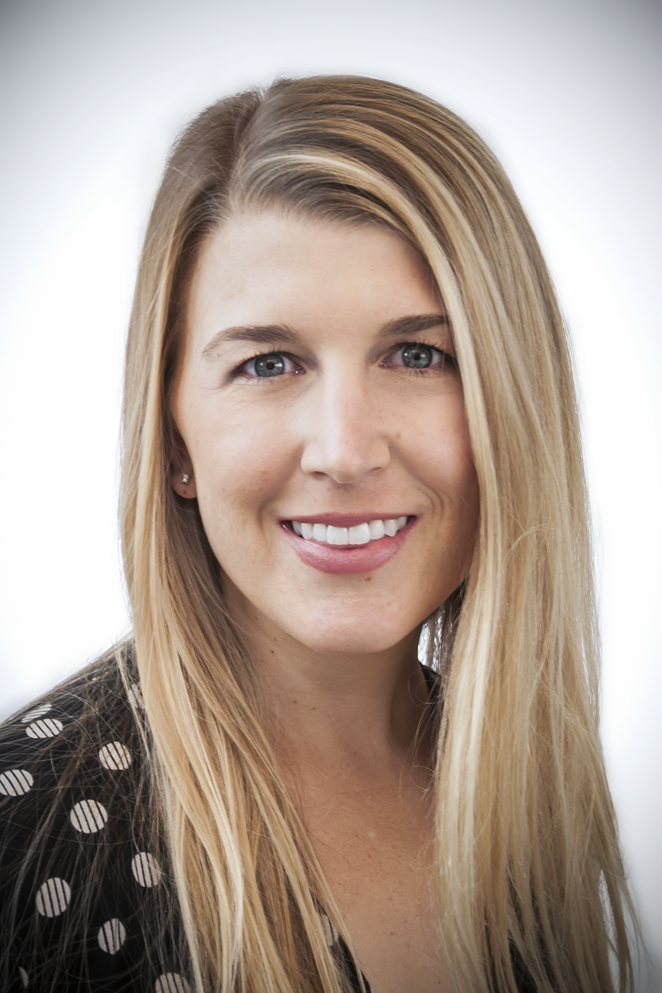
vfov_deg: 36.2
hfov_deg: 24.6
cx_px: 331
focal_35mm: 55
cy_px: 496
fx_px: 1517
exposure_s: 1/60
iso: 400
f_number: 6.3
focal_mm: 55
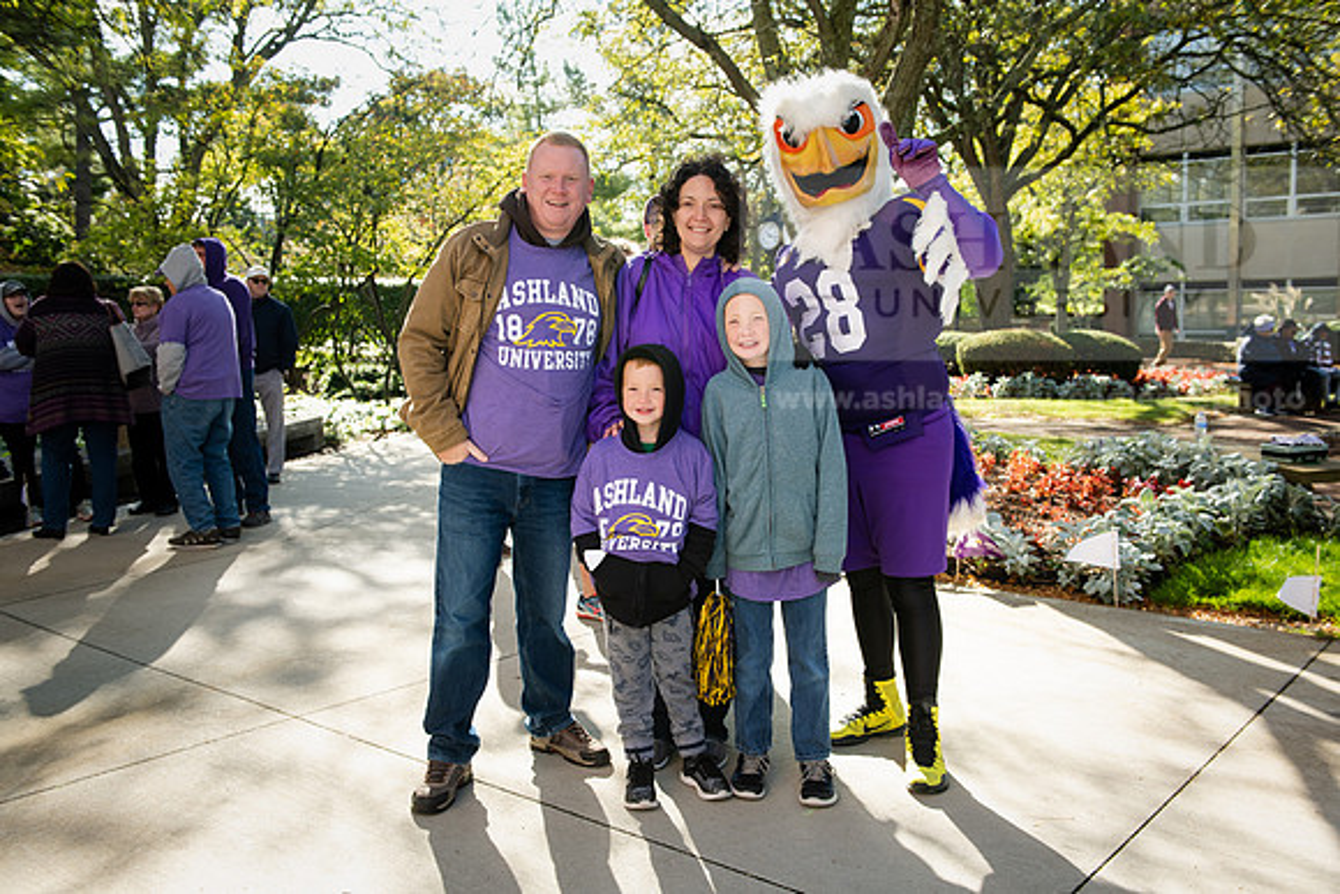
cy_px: 447
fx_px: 1191
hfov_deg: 58.7
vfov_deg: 41.1
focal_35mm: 32
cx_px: 670
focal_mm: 32
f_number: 5
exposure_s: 1/400
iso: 400
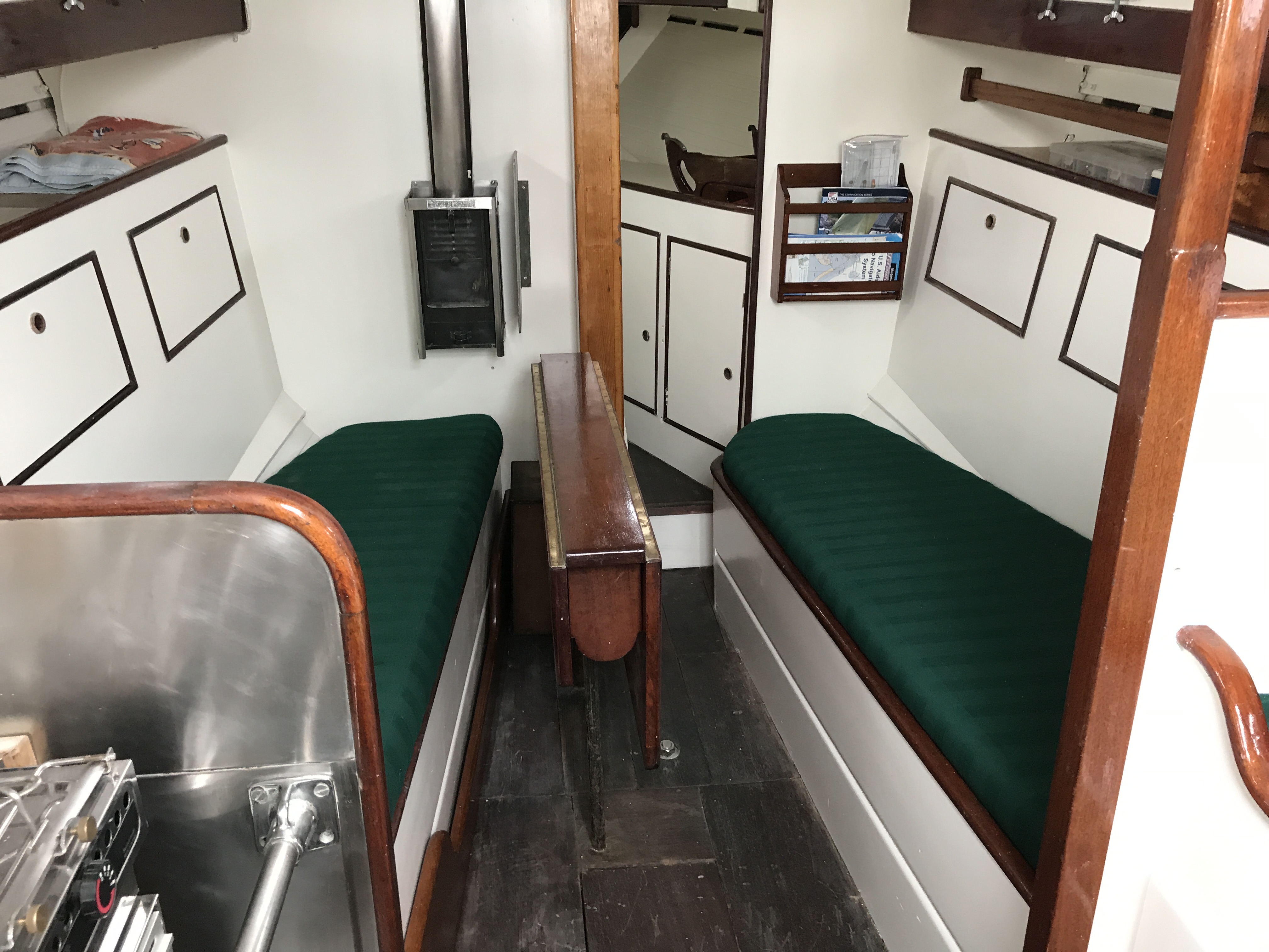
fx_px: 1026
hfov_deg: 63.4
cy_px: 476
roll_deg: +2.4
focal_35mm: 28
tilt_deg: -21.5
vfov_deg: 49.7
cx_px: 634
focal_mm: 3.99
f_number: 1.8
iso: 40
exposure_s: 1/17
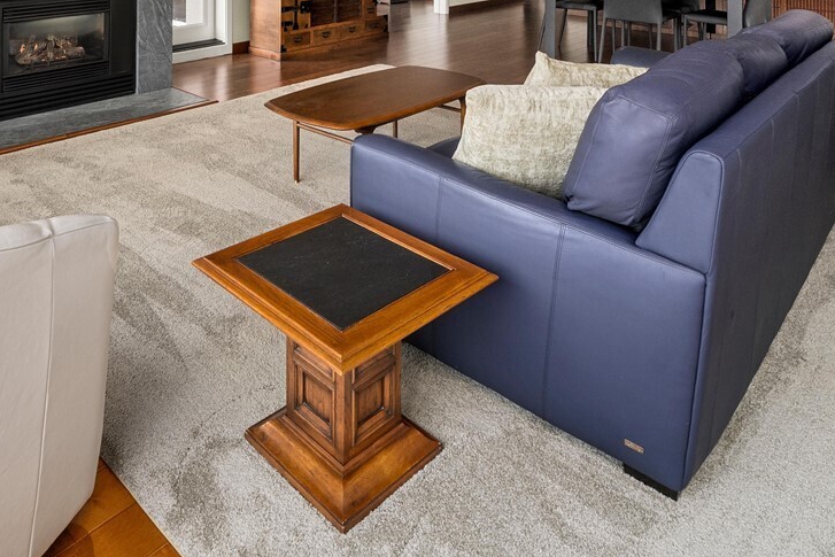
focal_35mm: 28
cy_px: -90
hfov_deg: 64.2
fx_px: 650
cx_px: 296
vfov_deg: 37.0
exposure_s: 1/30
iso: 640
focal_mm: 12
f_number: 6.7
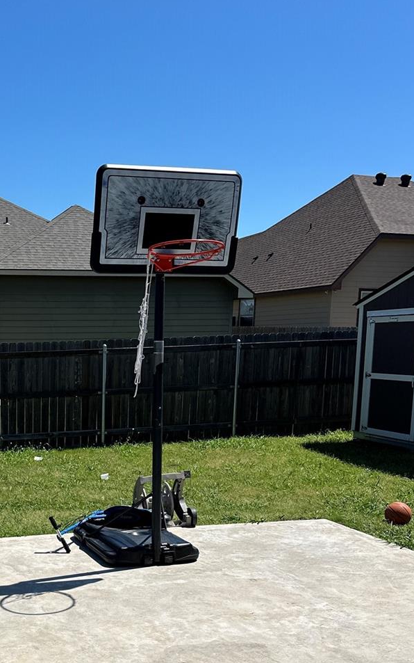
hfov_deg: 29.8
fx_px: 740
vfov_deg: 47.3
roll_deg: -0.2
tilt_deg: -8.0
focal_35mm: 41
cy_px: 453
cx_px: 33
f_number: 1.78
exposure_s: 1/8197
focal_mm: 6.86
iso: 80
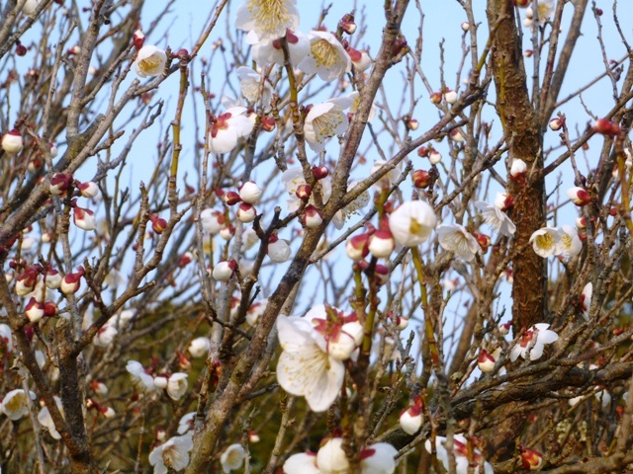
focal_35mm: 112
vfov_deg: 13.2
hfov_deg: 17.6
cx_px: 316
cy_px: 237
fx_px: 2048
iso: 80
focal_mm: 19.9
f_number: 5.8
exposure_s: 1/160
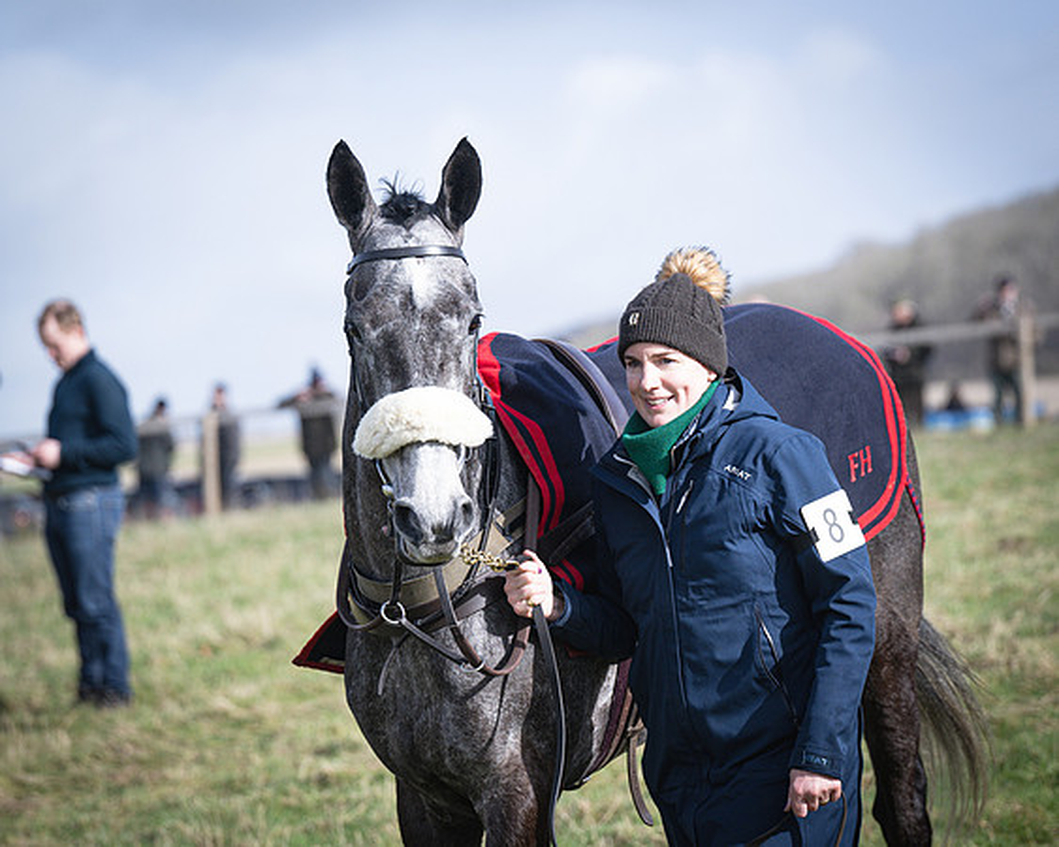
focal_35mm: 157
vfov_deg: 9.9
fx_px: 4907
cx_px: 532
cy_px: 424
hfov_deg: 12.3
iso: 160
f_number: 2.8
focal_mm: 93
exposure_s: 1/2000
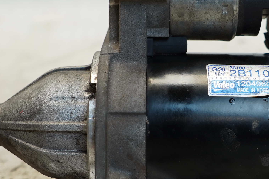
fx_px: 590
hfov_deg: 25.4
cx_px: 196
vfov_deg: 17.2
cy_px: 98
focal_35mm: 79
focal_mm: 27
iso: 200
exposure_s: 1/60
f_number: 4
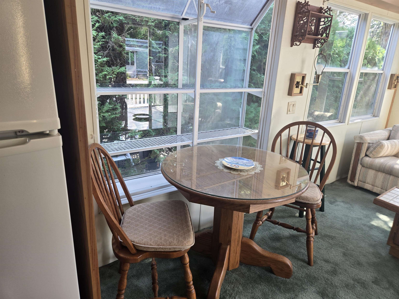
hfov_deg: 73.9
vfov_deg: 58.9
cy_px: 150
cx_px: 200
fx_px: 265
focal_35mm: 23
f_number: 1.8
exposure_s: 1/120
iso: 80
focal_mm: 5.4
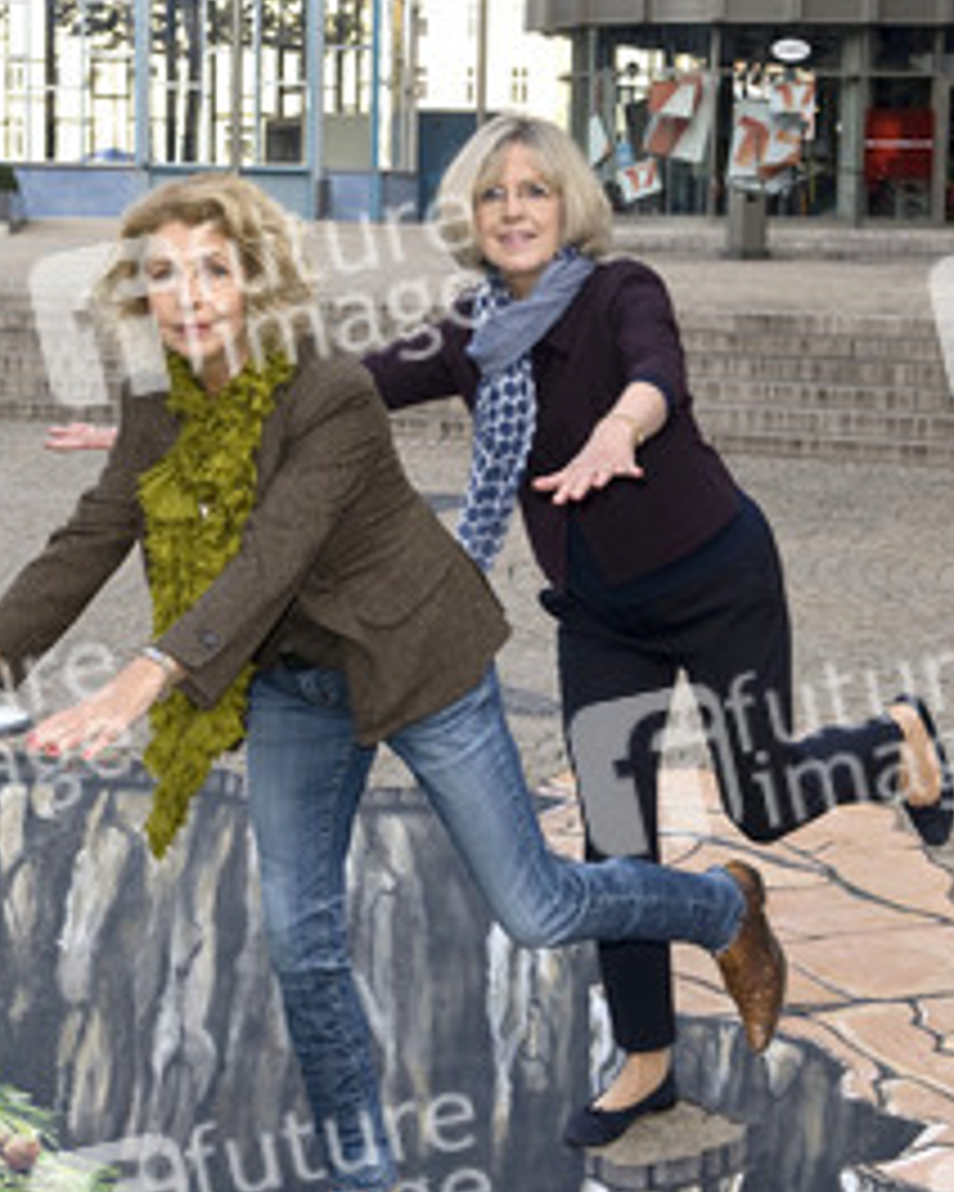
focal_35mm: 68
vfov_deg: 27.9
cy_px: 526
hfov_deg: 22.5
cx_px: 394
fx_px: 2400
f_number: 7.1
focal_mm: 48
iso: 400
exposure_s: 1/320
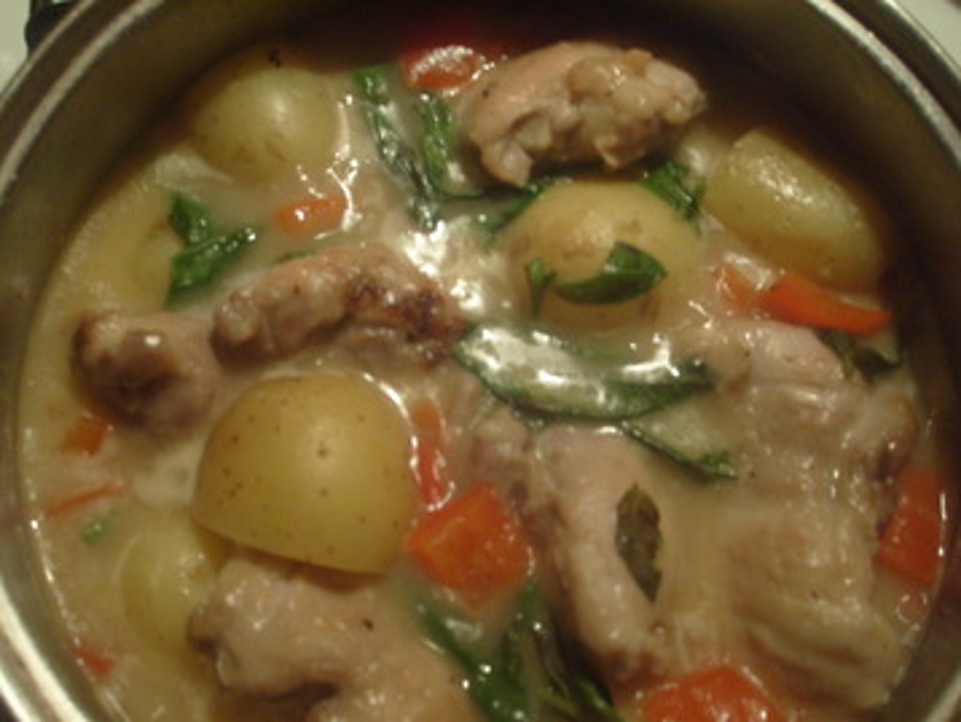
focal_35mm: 43
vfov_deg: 33.6
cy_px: 361
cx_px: 480
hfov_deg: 43.8
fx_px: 1195
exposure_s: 1/10
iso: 200
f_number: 3
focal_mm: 7.2
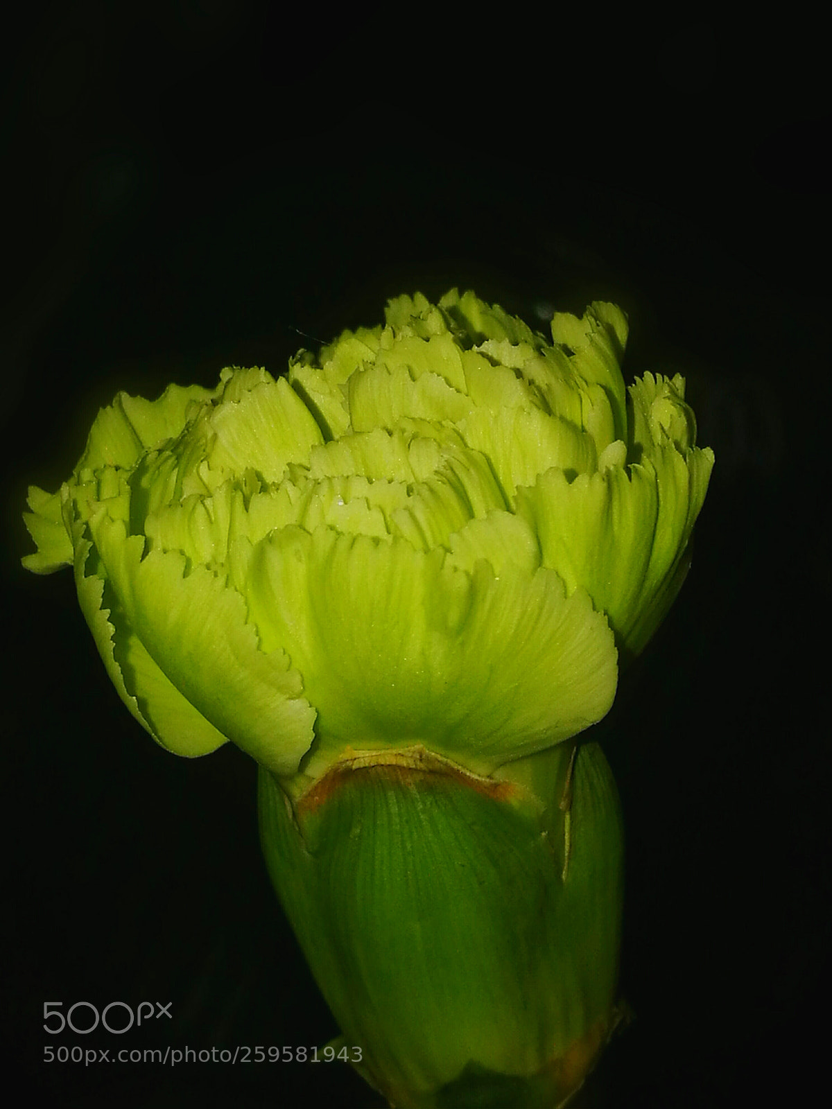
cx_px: 416
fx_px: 865
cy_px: 554
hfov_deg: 51.4
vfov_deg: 65.3
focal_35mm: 27
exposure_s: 1/120
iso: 80
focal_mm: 4.5
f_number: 2.2
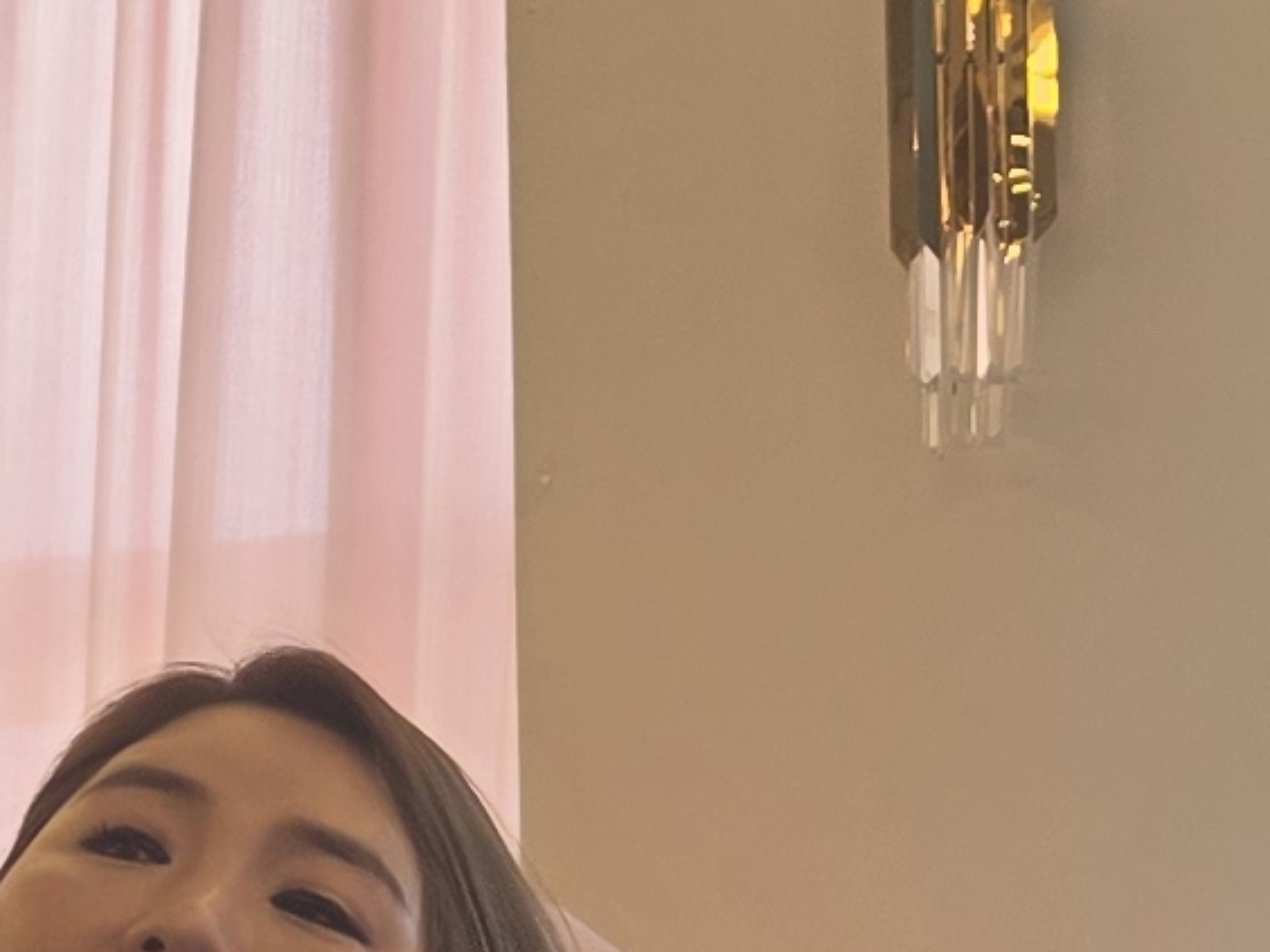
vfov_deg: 9.0
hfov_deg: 11.7
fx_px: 5980
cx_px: 1819
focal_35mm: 163
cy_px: 1188
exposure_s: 1/120
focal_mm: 6.5
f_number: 1.4
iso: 32
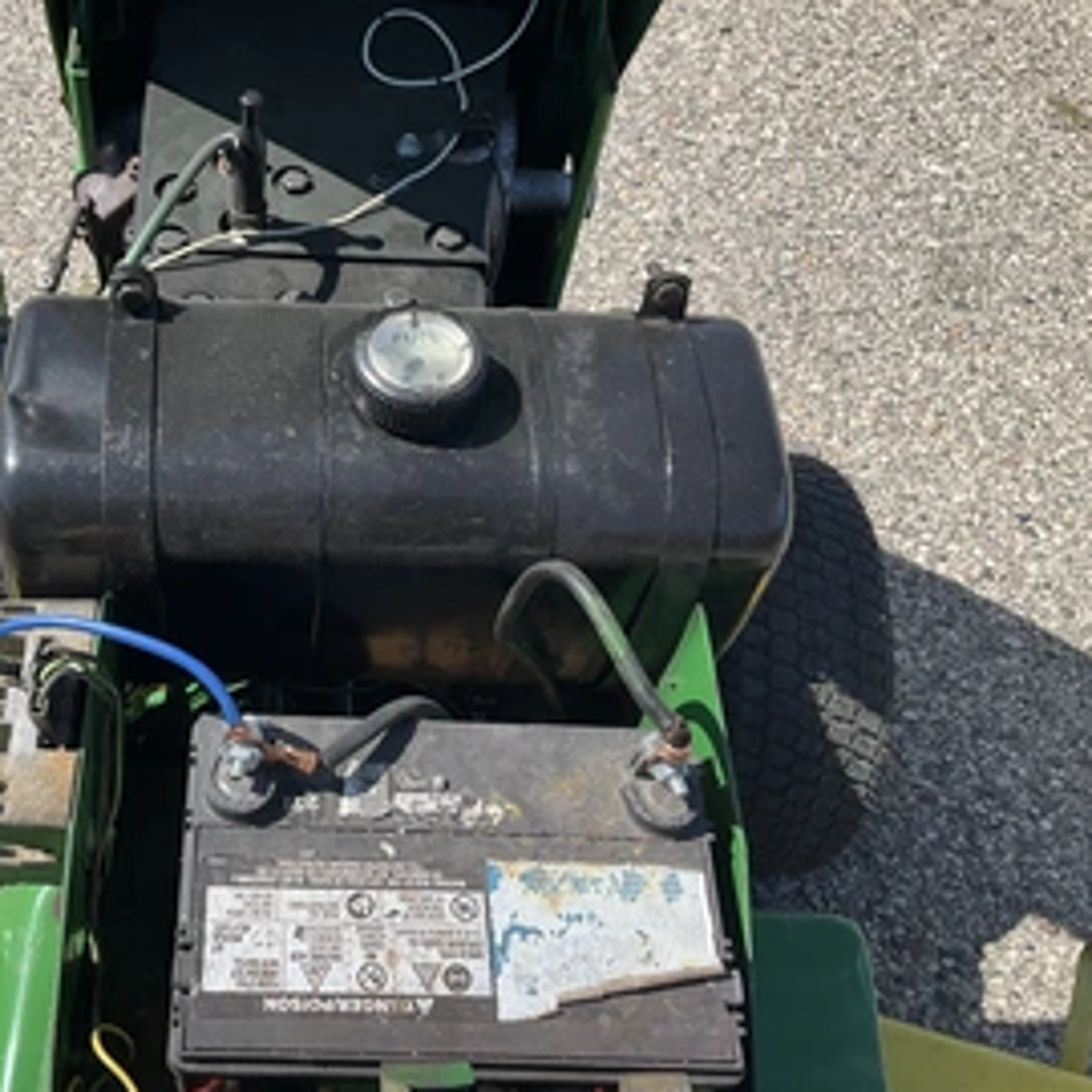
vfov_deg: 43.9
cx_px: 328
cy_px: 546
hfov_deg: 43.0
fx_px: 1356
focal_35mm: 38
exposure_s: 1/1451
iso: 25
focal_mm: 3
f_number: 1.8
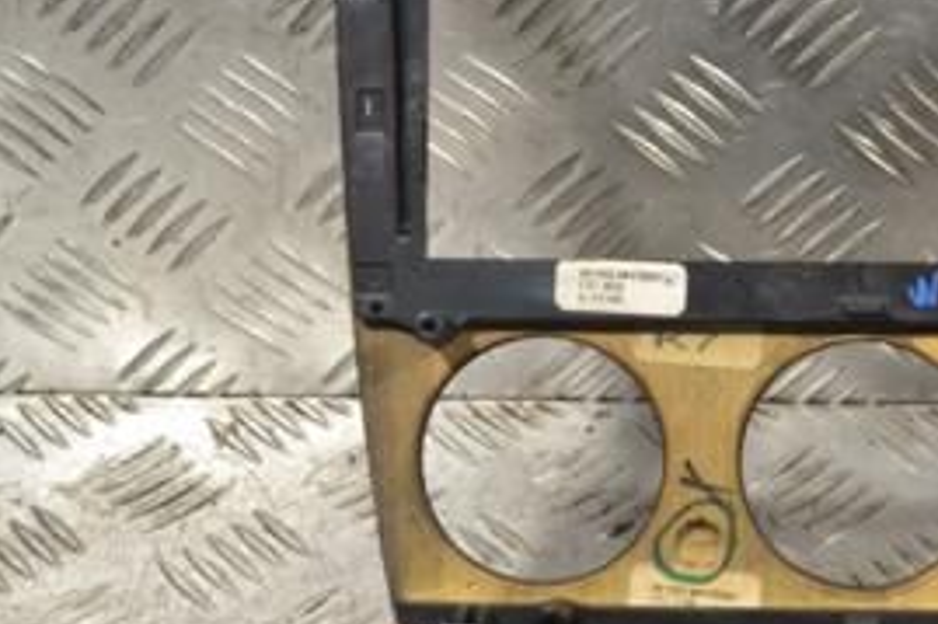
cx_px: 816
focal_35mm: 107
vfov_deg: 12.8
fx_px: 2786
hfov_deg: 18.8
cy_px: 227
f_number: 8
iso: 3200
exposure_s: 1/250
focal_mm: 32
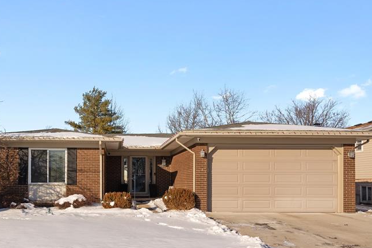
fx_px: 393
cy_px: 137
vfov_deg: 35.0
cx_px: 139
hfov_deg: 50.2
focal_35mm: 38
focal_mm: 24
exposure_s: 1/1600
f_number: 8
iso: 320
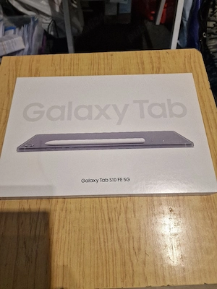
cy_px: 144
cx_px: 108
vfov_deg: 73.9
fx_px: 192
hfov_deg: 58.9
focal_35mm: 23
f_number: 1.8
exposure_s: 1/100
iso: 250
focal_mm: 6.4
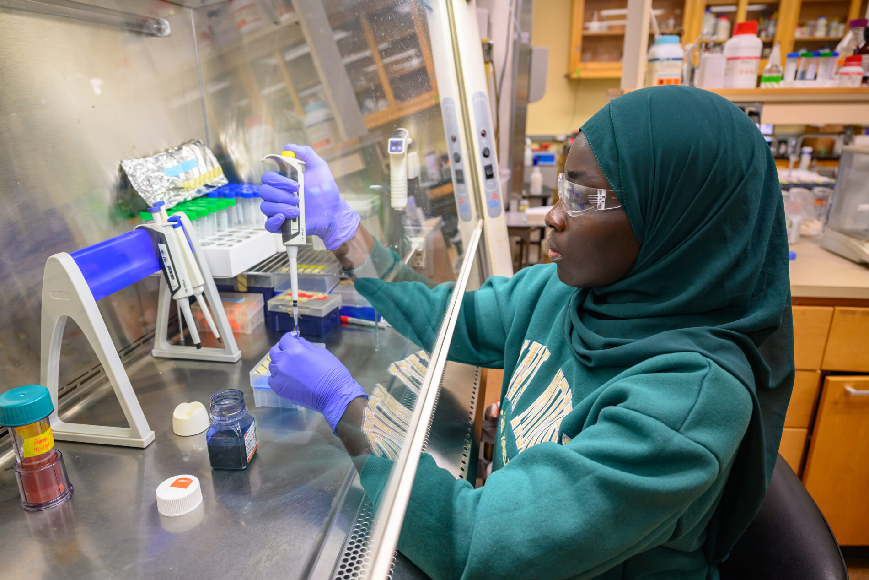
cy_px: 290
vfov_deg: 53.1
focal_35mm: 24
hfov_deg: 73.7
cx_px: 434
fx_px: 579
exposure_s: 1/80
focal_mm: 24
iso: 800
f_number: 4
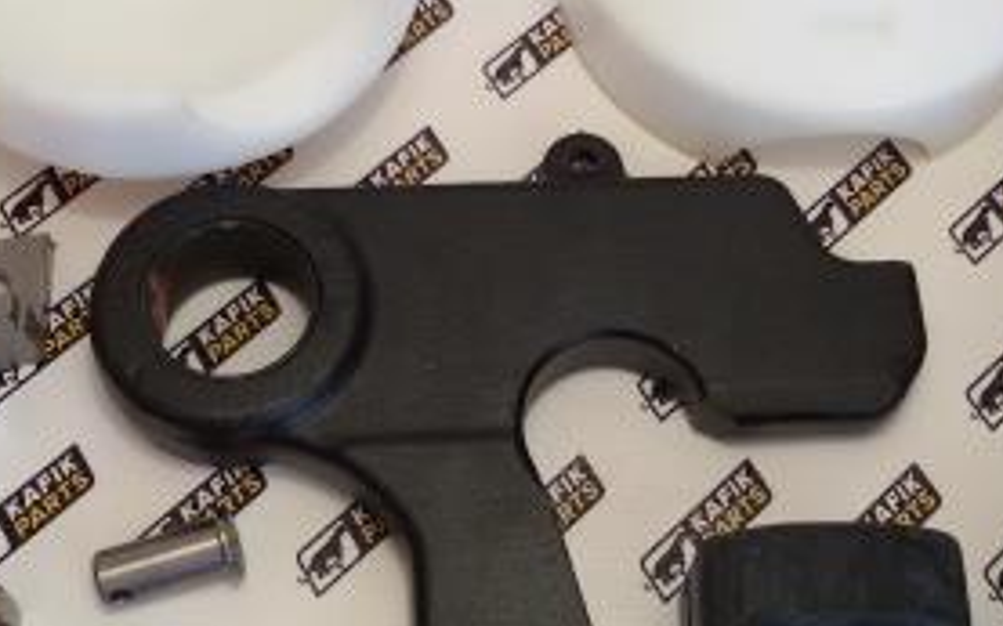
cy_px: 320
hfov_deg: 32.0
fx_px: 1749
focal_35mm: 64
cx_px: 521
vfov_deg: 20.3
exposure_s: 1/50
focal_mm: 2.93
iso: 40
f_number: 2.4
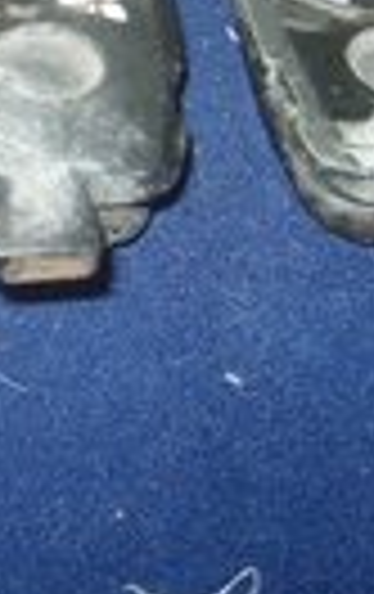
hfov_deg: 11.2
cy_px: 68
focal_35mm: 112
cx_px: -212
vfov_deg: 18.3
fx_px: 1819
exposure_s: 1/30
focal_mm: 7.4
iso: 100
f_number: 2.8
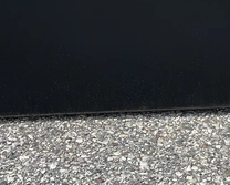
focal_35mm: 102
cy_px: -6
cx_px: 127
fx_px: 695
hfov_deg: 18.8
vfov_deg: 14.8
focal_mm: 3
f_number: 1.8
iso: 25
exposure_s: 1/869
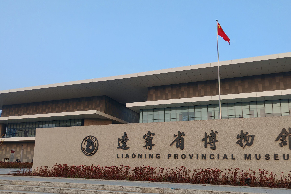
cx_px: 139
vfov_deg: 41.0
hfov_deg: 58.7
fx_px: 259
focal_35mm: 32
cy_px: 115
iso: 50
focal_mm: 5.52
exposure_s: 1/303
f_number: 1.95
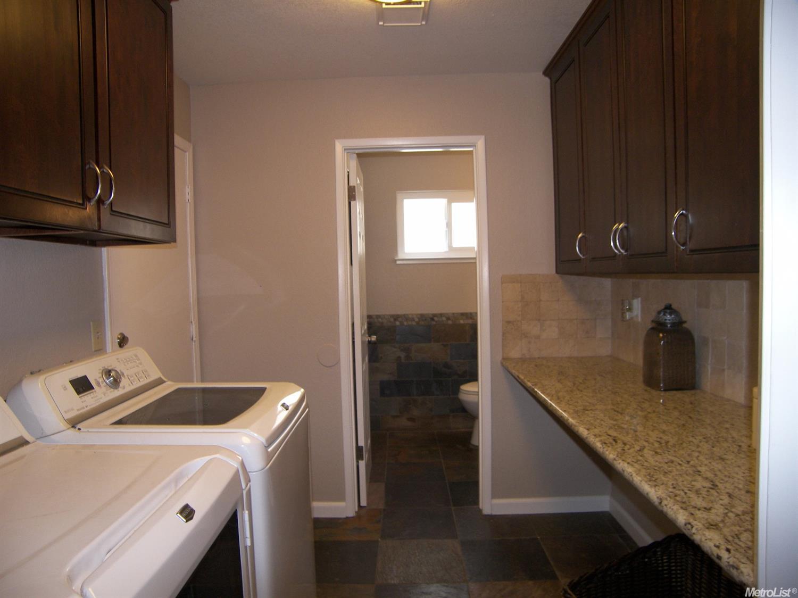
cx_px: 399
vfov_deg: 56.8
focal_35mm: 24
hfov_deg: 71.6
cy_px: 299
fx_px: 553
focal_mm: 5
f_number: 2.8
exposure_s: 1/30
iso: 100
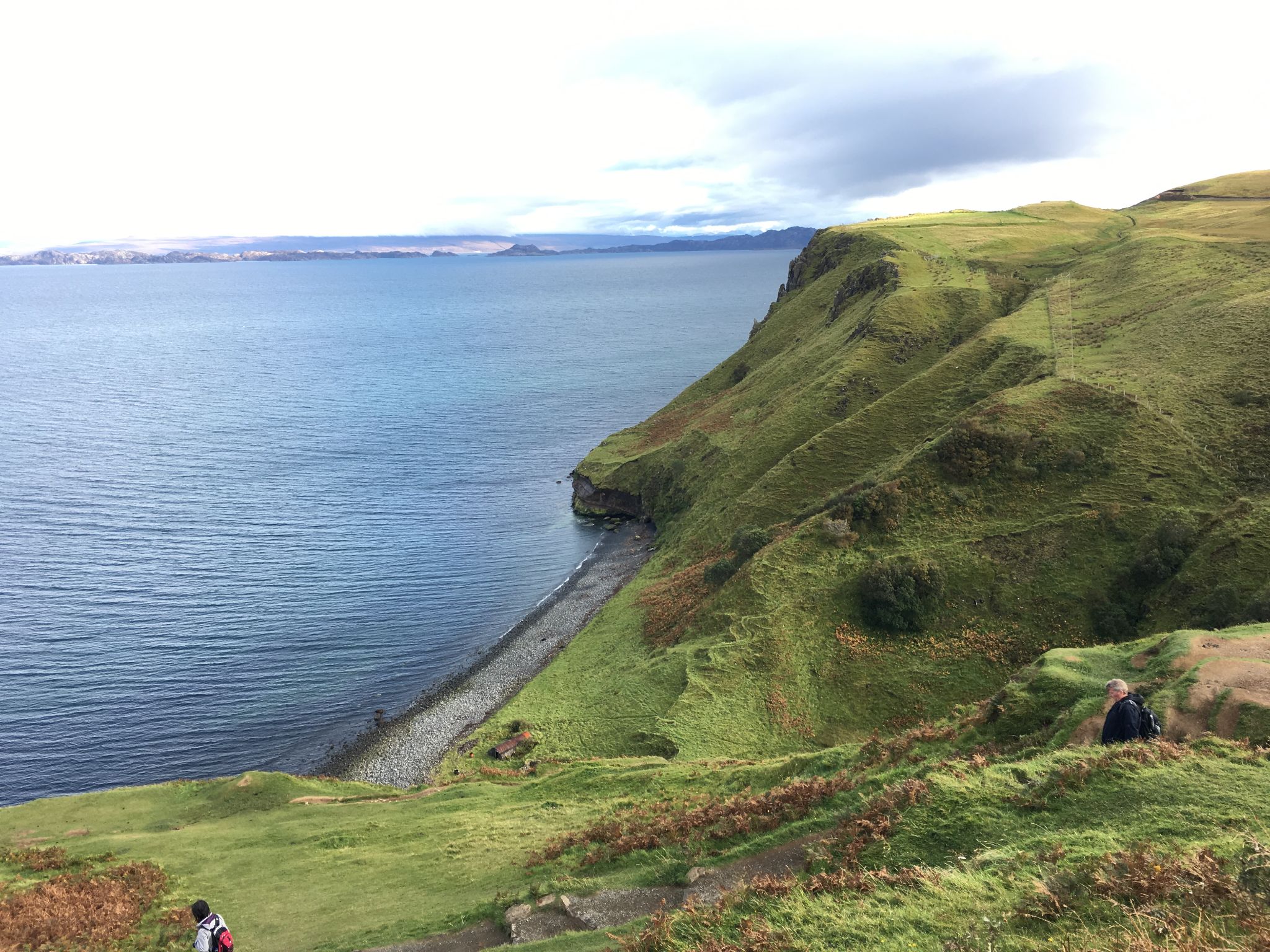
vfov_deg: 48.2
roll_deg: +1.3
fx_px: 1064
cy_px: 476
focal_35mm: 29
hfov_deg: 61.7
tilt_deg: -11.3
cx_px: 635
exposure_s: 1/236
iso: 25
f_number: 2.2
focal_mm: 4.15
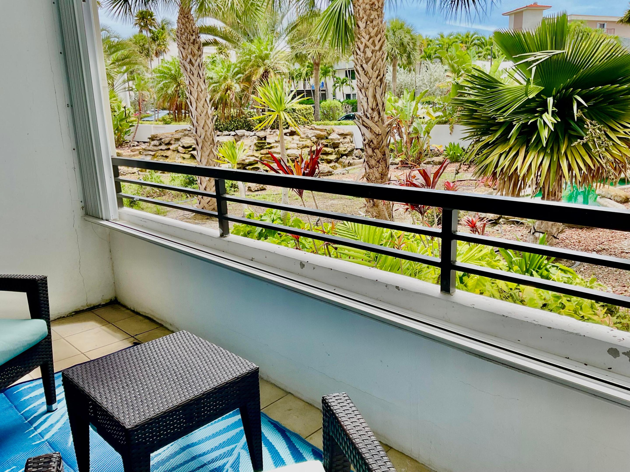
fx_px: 528
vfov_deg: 48.2
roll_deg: +2.2
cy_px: 236
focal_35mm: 29
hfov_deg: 61.7
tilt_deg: -15.2
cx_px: 315
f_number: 1.8
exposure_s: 1/435
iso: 16
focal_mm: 3
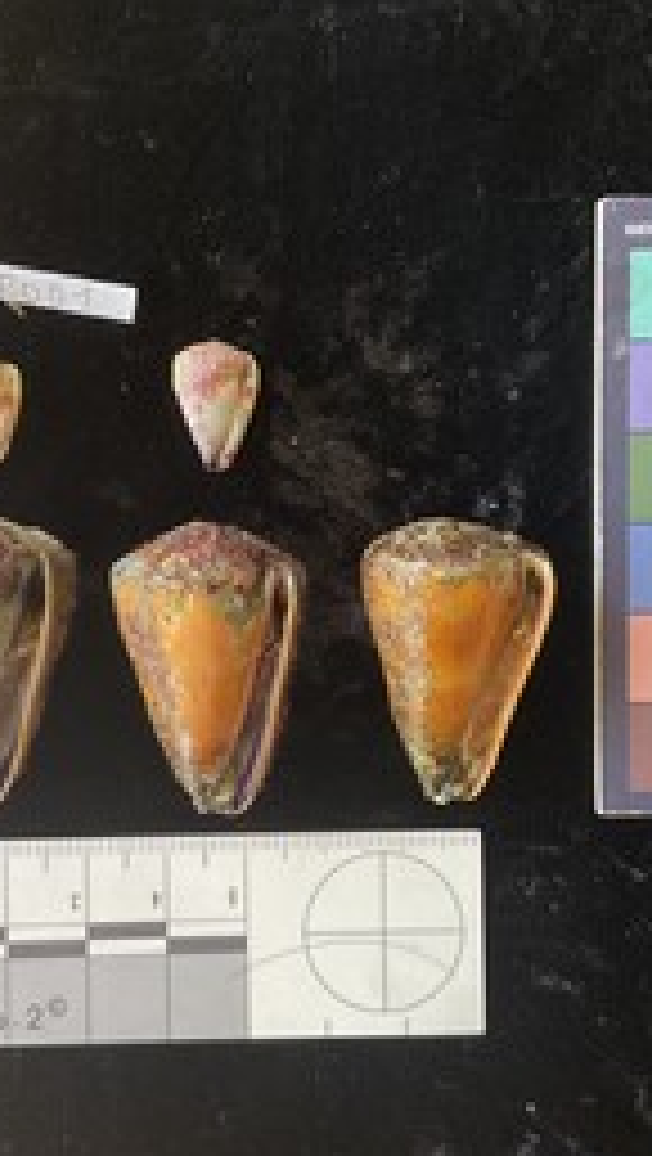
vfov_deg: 47.3
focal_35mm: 43
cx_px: 292
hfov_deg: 27.8
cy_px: 574
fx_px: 1319
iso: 50
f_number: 1.8
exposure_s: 1/60
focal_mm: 3
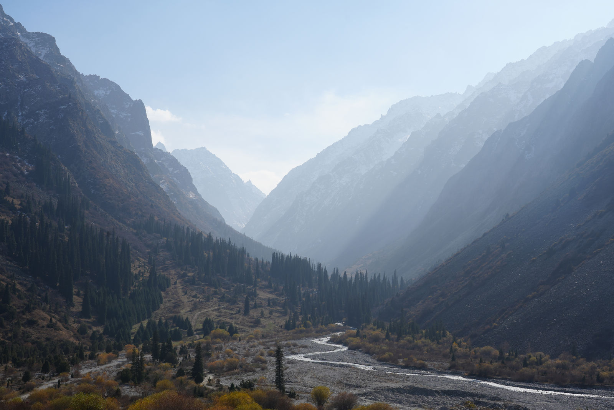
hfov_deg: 38.9
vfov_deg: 26.5
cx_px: 307
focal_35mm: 51
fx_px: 870
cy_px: 205
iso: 100
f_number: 10
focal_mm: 51
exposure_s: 1/320
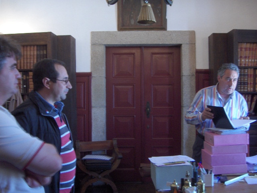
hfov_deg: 47.9
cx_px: 128
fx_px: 290
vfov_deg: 36.8
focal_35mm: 39
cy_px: 96
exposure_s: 1/10.3
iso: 100
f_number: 2.8
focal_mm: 8
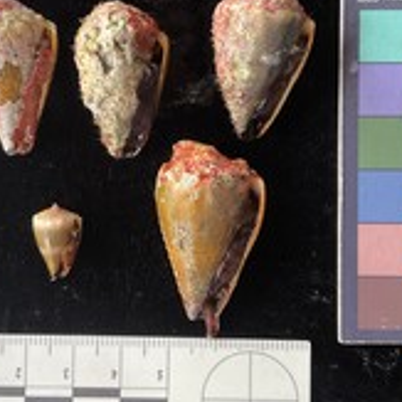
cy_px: 176
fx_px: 723
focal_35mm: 55
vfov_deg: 31.1
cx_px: 158
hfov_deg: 31.0
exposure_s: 1/120
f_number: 1.8
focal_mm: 3
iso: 50
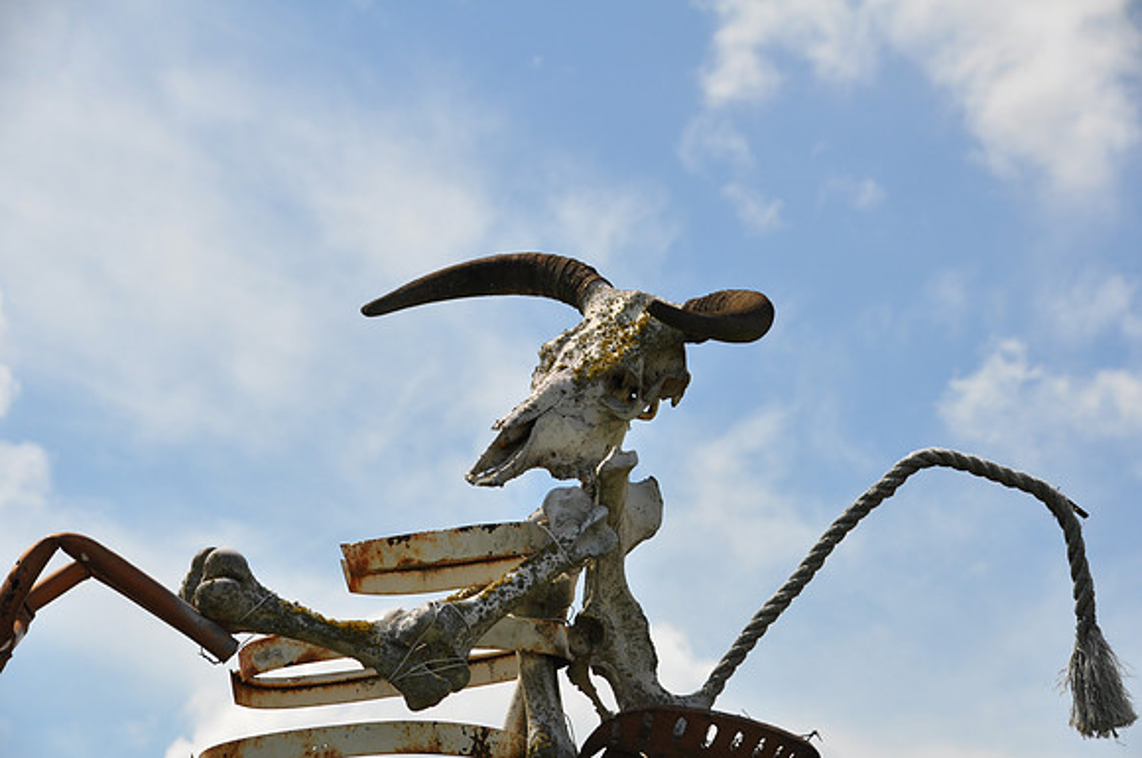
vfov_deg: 9.9
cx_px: 571
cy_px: 379
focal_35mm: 138
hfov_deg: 14.9
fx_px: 4372
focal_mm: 92
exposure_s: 1/400
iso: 200
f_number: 10
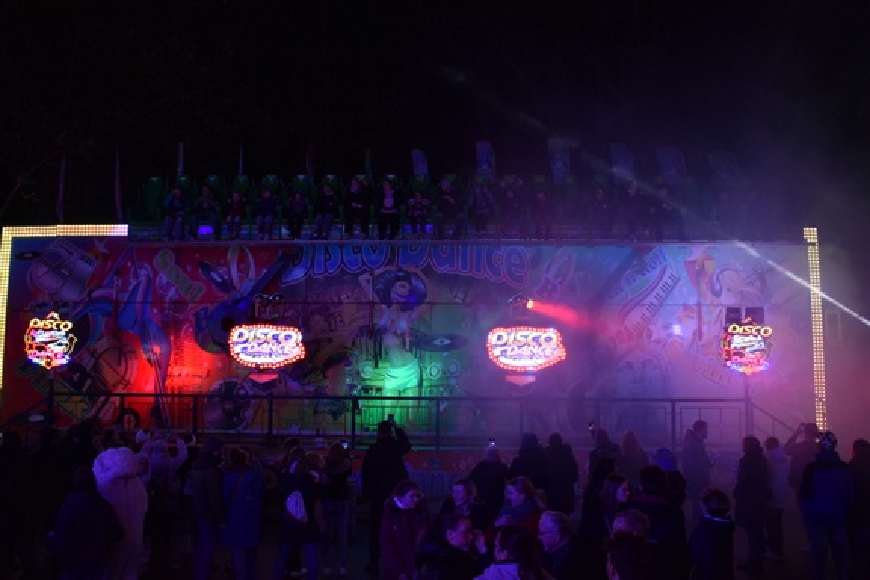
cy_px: 290
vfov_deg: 43.6
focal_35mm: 30
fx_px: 725
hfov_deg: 61.9
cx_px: 435
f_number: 3.8
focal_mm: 20
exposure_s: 1/320
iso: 800
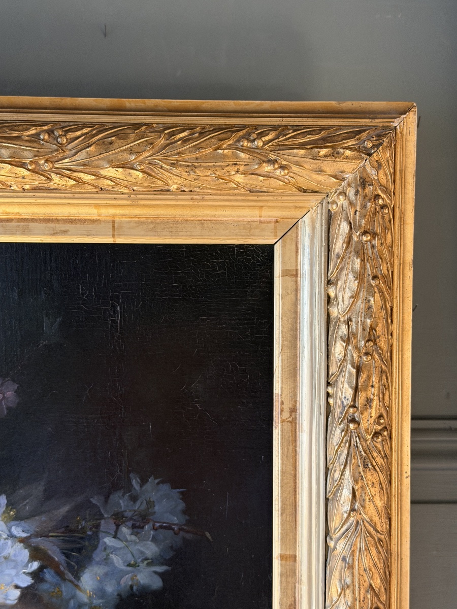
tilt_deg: +4.5
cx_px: 228
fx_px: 845
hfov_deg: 30.3
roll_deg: +0.2
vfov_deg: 39.7
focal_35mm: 48
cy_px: 304
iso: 250
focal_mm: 6.76
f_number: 1.78
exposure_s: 1/41
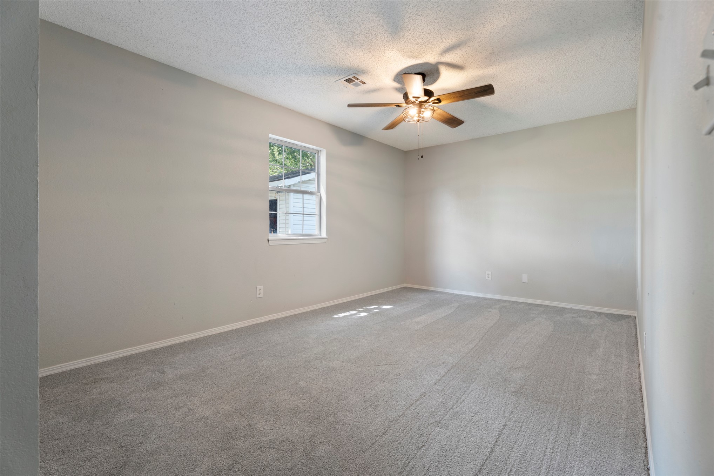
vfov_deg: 73.7
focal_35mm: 16
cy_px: 238
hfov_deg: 96.7
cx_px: 357
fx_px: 317
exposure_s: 1/1.67
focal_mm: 16
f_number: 8
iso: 200
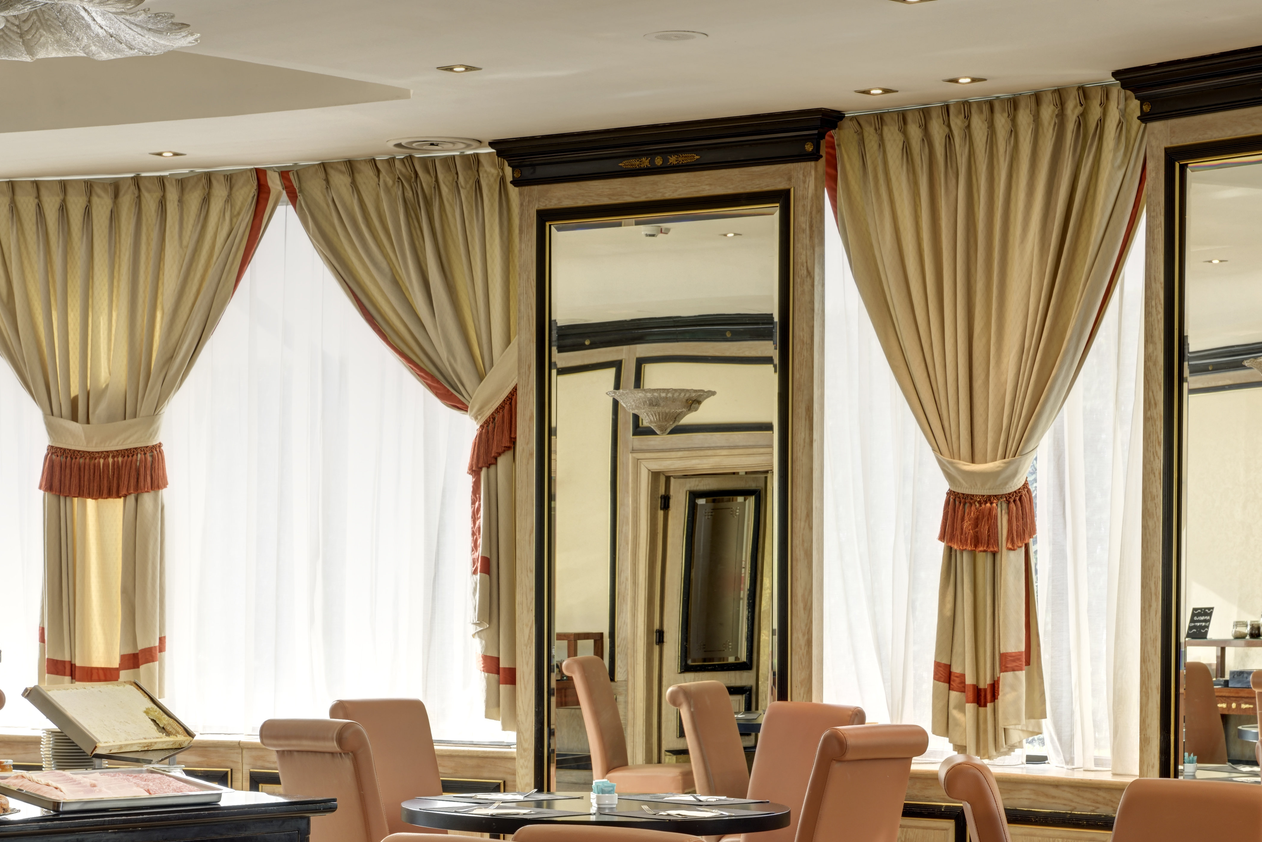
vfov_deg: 15.6
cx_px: 527
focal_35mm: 87
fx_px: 3051
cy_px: 694
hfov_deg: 23.3
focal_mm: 50
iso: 100
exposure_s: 1/250
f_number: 13
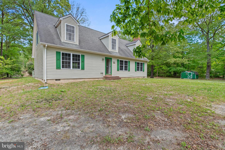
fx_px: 100
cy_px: 75
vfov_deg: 73.8
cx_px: 112
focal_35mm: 16
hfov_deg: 96.7
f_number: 6.7
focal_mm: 16
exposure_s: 1/125
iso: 400
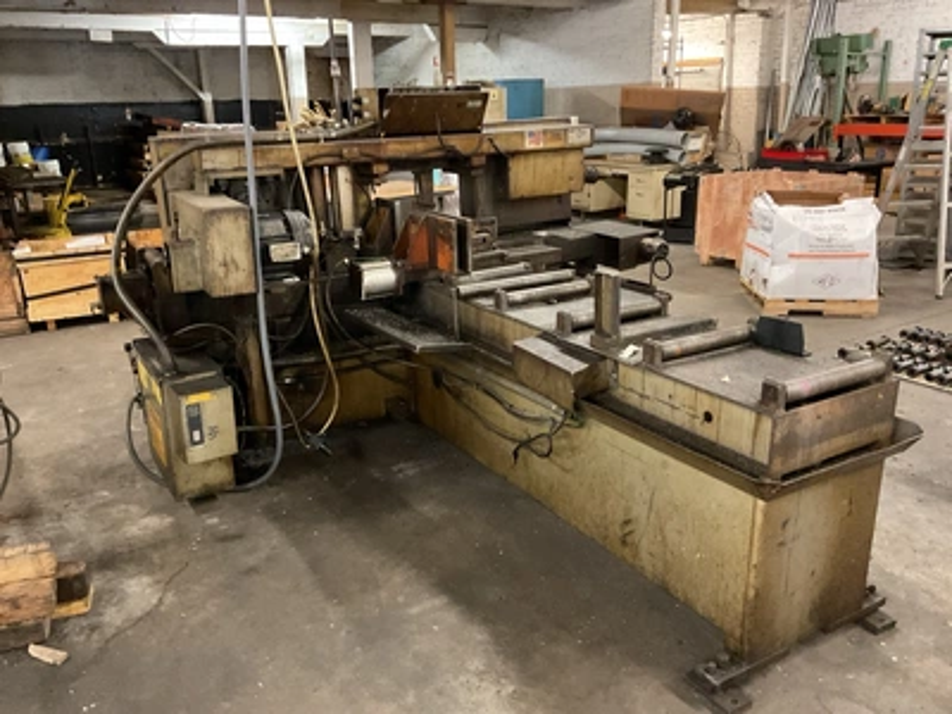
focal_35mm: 29
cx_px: 476
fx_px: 798
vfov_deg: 48.2
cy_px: 357
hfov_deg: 61.7
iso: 500
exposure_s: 1/30
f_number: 1.8
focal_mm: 3
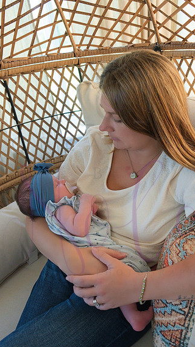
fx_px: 295
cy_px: 172
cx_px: 117
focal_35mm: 32
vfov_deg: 61.0
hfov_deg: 36.5
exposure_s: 1/320
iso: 1600
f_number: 4
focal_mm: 30
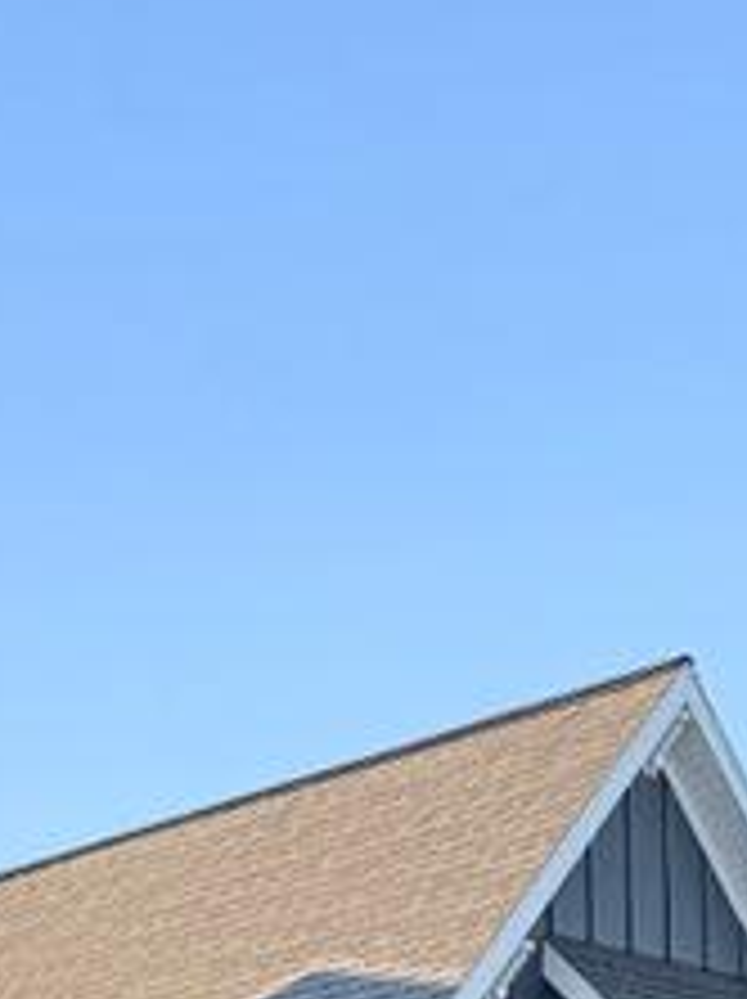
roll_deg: +0.9
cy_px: 1854
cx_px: -153
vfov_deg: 14.6
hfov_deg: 12.3
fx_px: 3373
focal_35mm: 117
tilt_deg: -0.2
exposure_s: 1/1075
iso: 80
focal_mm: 6.76
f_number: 1.78
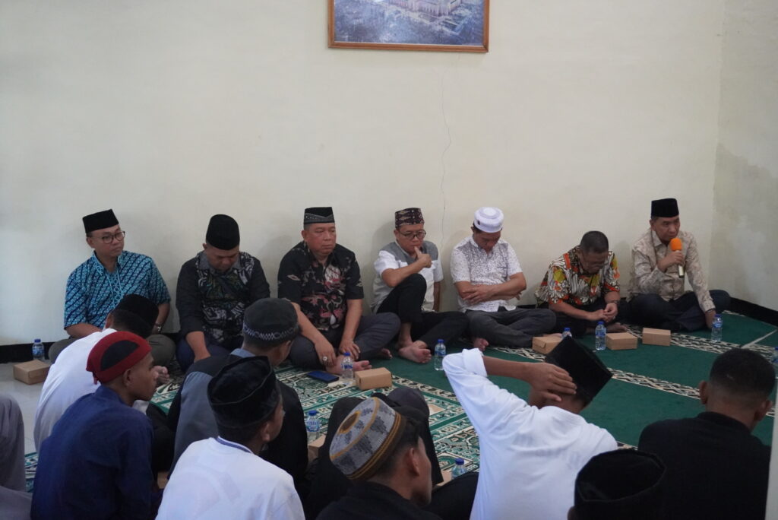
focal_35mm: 38
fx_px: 811
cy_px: 260
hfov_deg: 51.3
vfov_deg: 35.5
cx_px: 389
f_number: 4.5
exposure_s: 1/125
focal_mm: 25
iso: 6400
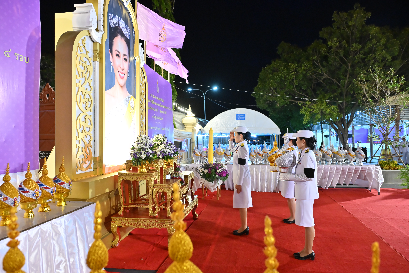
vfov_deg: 48.7
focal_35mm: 26
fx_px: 301
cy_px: 136
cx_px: 204
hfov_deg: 68.4
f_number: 4
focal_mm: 26.5
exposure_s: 1/160
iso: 3200
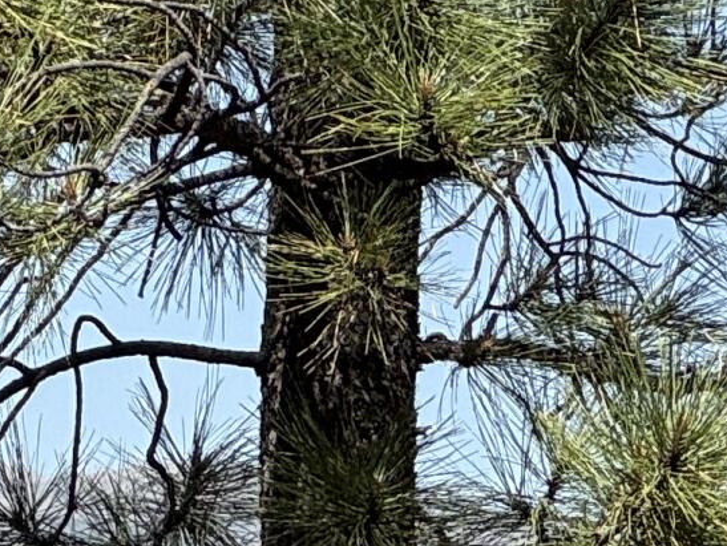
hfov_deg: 4.7
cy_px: 1298
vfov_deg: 3.5
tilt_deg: -0.8
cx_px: 857
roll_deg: -1.9
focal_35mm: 422
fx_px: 8869
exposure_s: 1/630
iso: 25
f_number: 2.8
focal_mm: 9
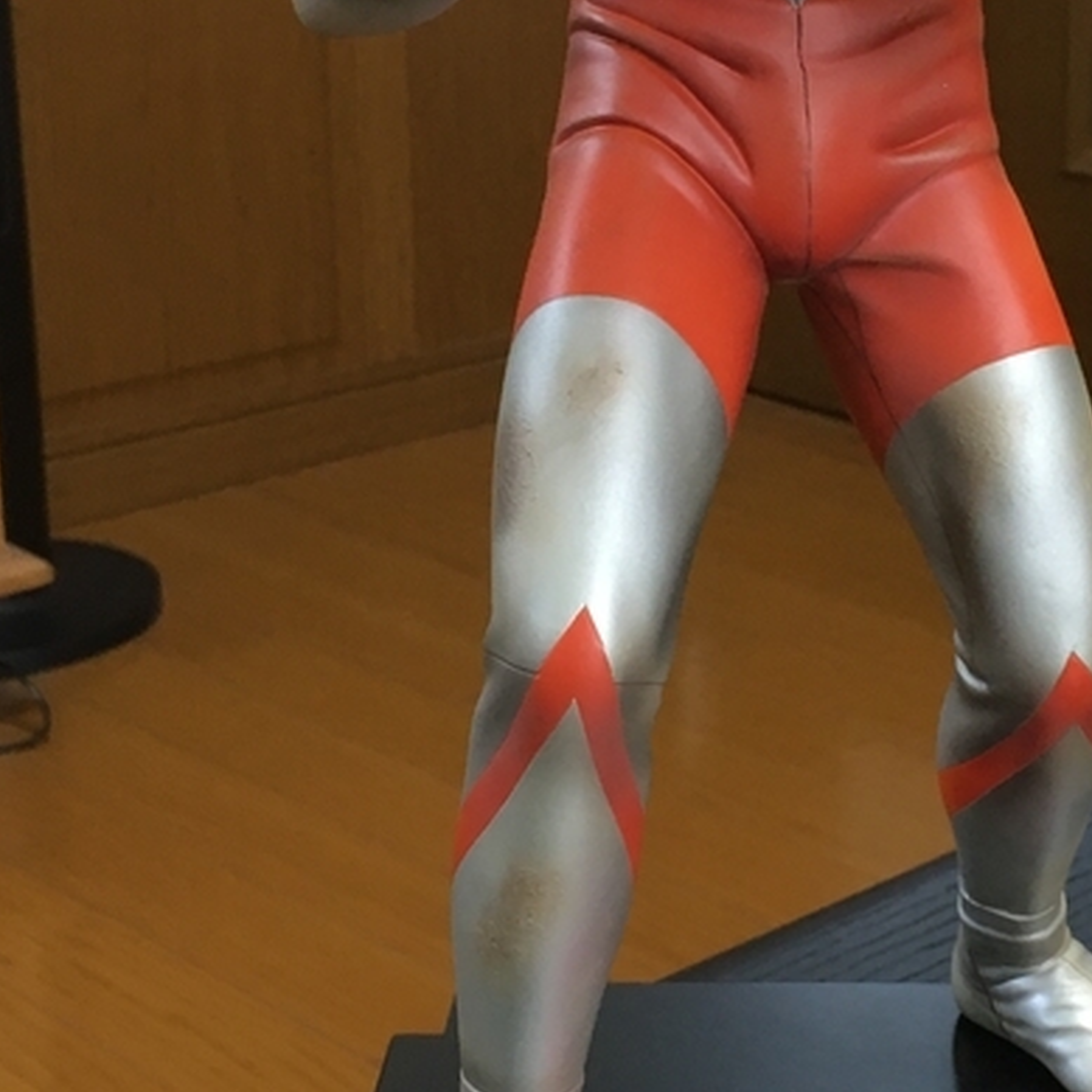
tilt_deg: -14.8
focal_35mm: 79
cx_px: 848
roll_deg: +0.1
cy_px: 362
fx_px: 2820
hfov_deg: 21.7
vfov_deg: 21.8
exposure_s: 1/30
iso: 80
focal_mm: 4.15
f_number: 2.2
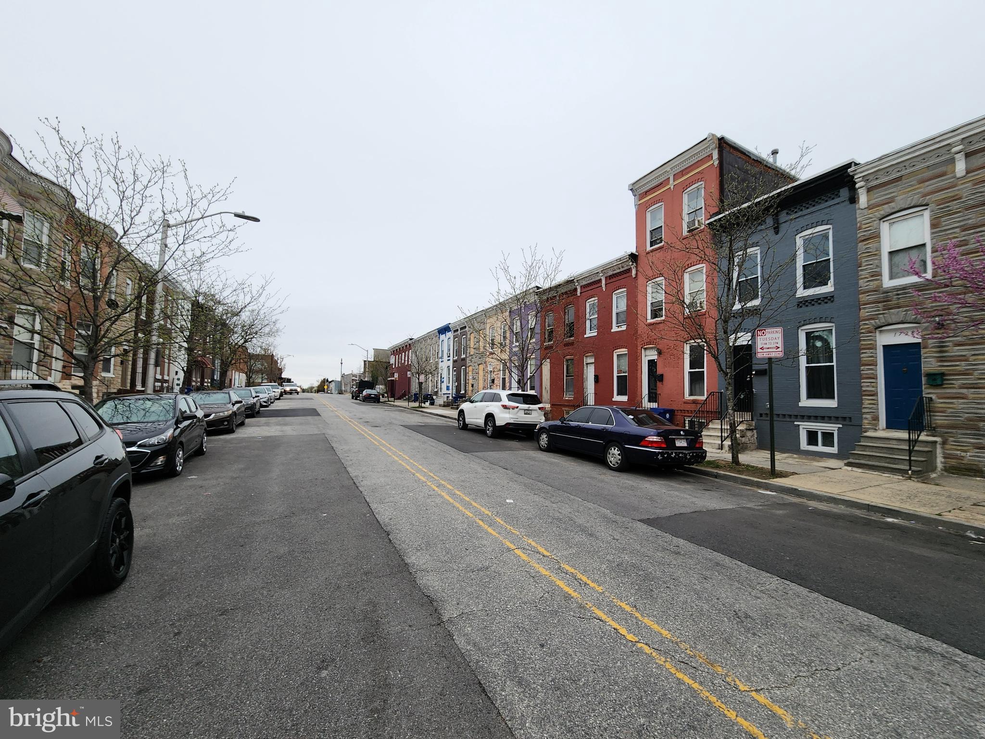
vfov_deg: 89.9
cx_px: 492
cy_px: 370
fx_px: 370
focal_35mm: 13
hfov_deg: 106.2
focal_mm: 2.2
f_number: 2.2
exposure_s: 1/120
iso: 80
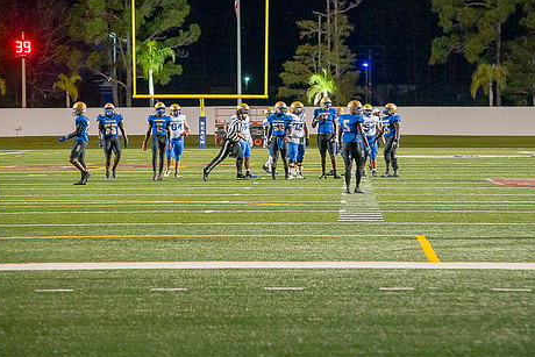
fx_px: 2453
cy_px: 140
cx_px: 287
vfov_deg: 8.3
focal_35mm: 165
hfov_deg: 12.4
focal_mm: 120
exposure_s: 1/320
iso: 3200
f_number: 4
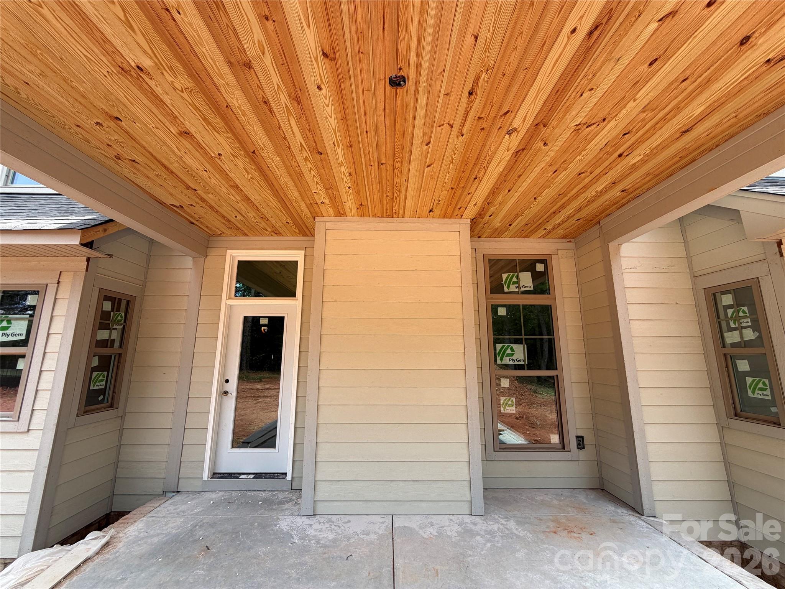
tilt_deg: +11.5
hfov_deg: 102.1
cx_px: 392
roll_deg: -0.8
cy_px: 294
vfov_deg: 85.7
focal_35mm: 14
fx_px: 317
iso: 40
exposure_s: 1/245
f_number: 2.2
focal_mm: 2.22
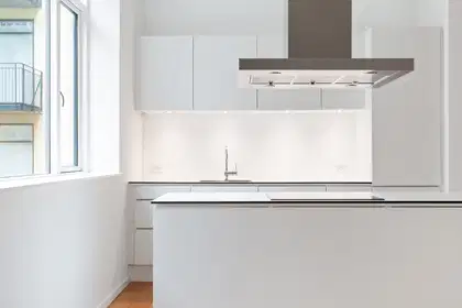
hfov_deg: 53.1
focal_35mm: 36
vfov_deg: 36.9
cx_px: 231
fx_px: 462
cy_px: 154
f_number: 10
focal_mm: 24
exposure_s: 1
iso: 200
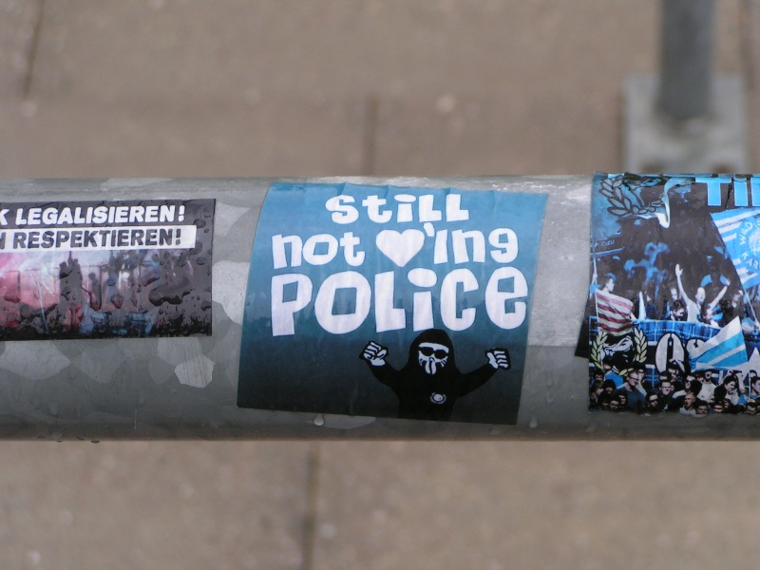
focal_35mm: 136
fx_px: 2986
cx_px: 380
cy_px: 285
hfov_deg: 14.5
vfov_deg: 10.9
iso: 50
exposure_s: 1/200
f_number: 4.5
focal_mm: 20.9
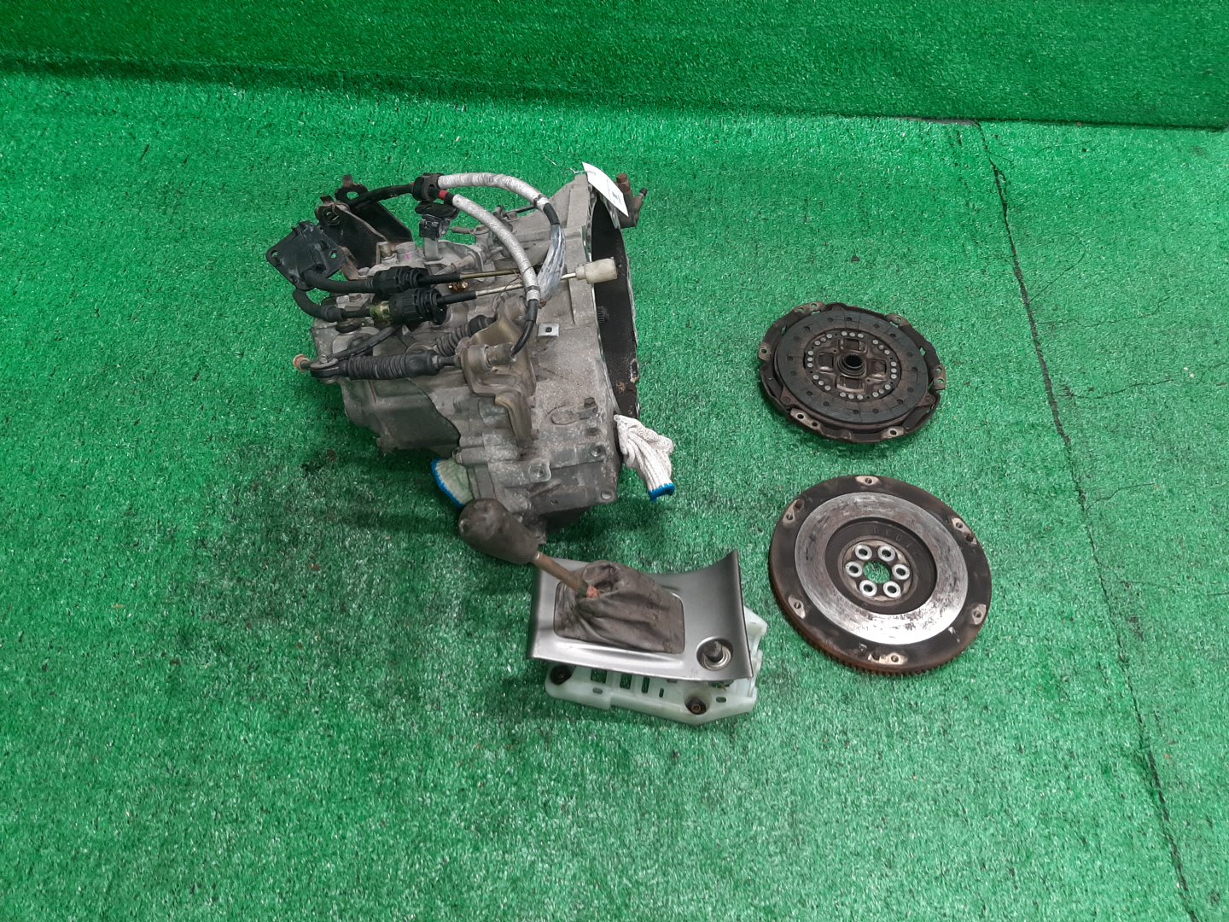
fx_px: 923
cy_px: 461
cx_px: 614
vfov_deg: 53.1
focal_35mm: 26
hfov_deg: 67.3
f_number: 1.7
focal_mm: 3.93
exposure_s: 1/50
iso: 130
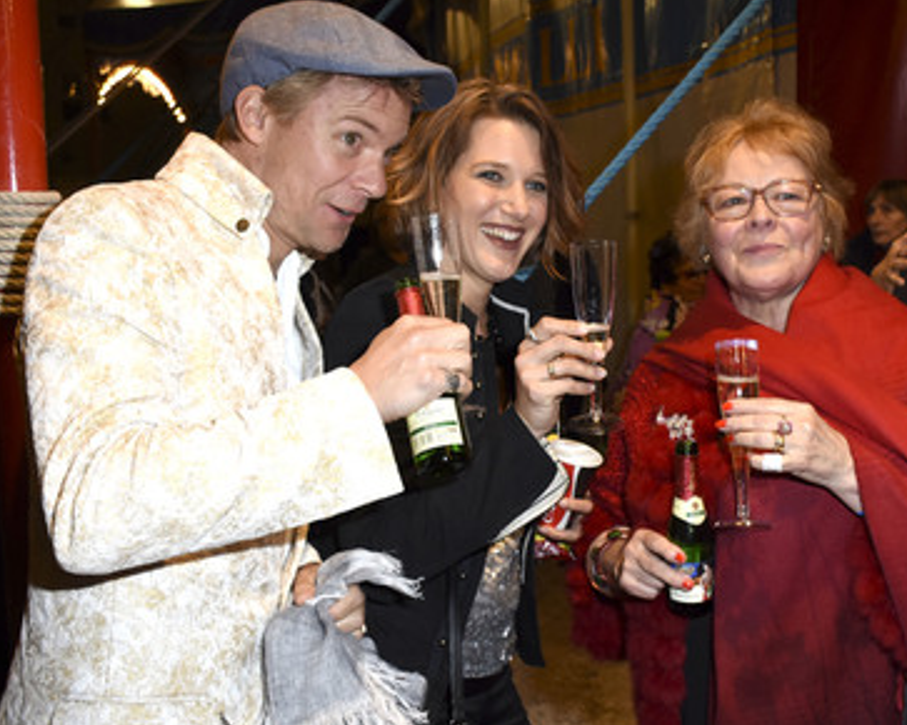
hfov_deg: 51.3
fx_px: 939
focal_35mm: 35
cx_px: 528
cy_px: 355
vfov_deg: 42.2
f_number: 5.6
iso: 1000
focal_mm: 20
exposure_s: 1/160
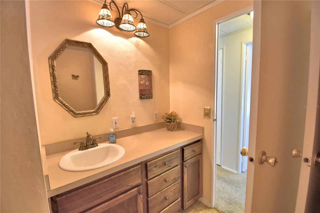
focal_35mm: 15
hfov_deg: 100.4
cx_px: 160
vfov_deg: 77.3
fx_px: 133
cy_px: 106
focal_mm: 10
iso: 640
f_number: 4.5
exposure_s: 1/30
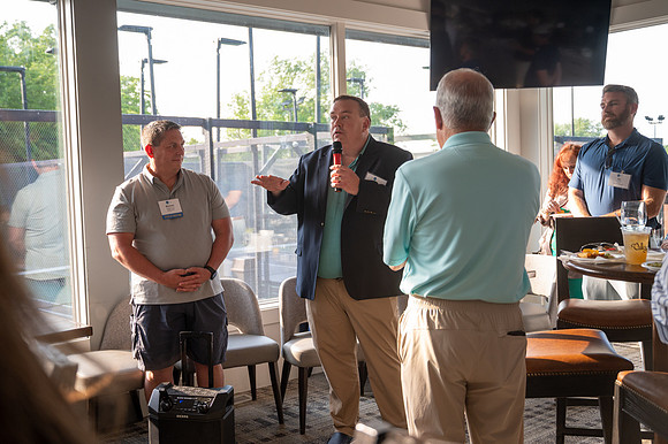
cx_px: 334
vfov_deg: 34.2
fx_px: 723
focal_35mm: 39
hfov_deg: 49.6
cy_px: 222
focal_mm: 39
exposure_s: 1/250
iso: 640
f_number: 4
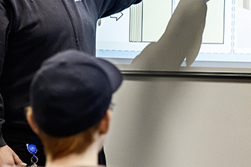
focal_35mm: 226
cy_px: -4
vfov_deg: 6.1
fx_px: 1575
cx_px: 103
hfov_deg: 9.1
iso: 1600
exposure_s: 1/250
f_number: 3.2
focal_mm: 70
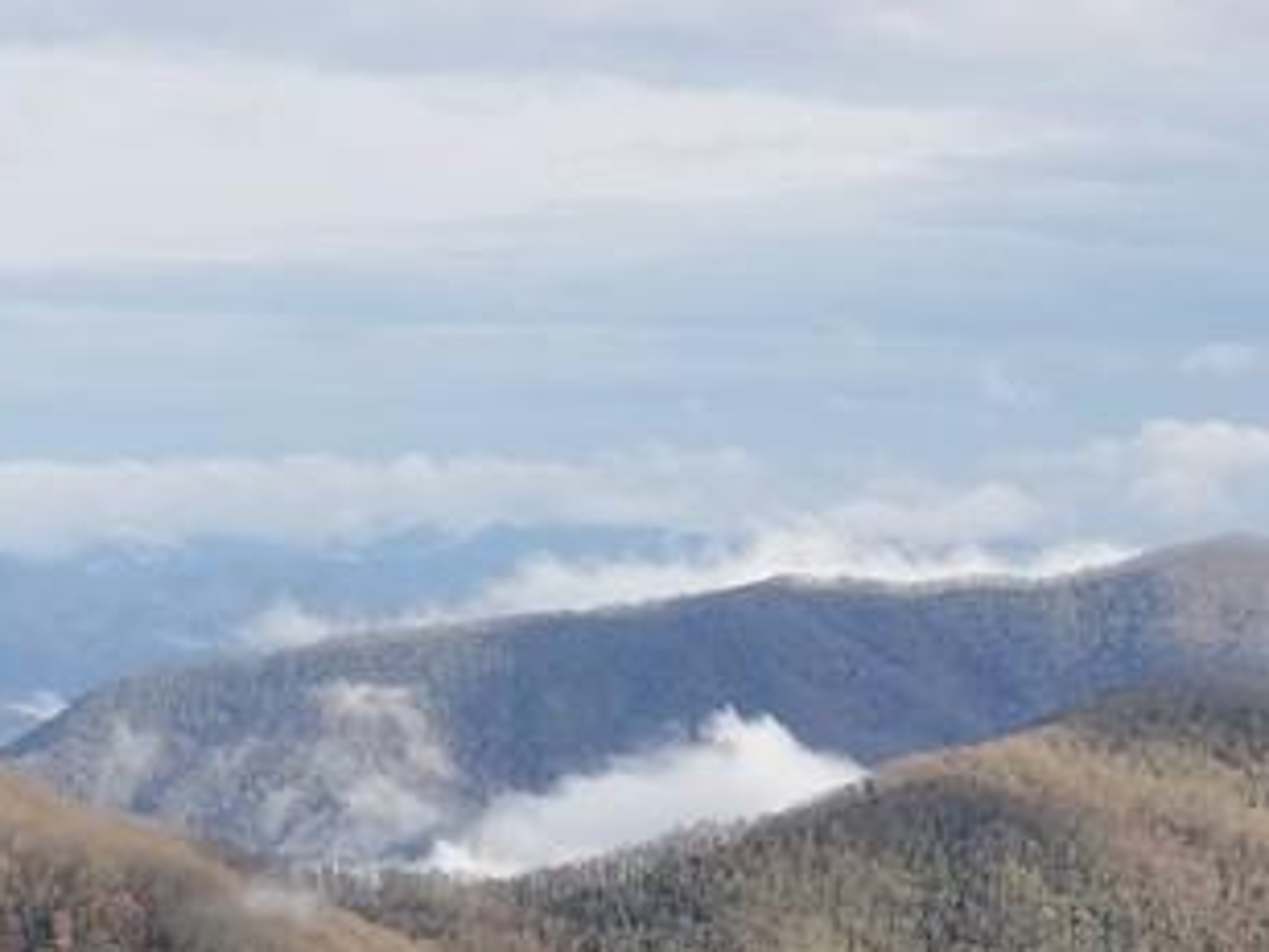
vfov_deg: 8.5
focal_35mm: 173
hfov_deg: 11.4
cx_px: 482
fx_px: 6342
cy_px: 1039
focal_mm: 6
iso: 25
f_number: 2.4
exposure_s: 1/376
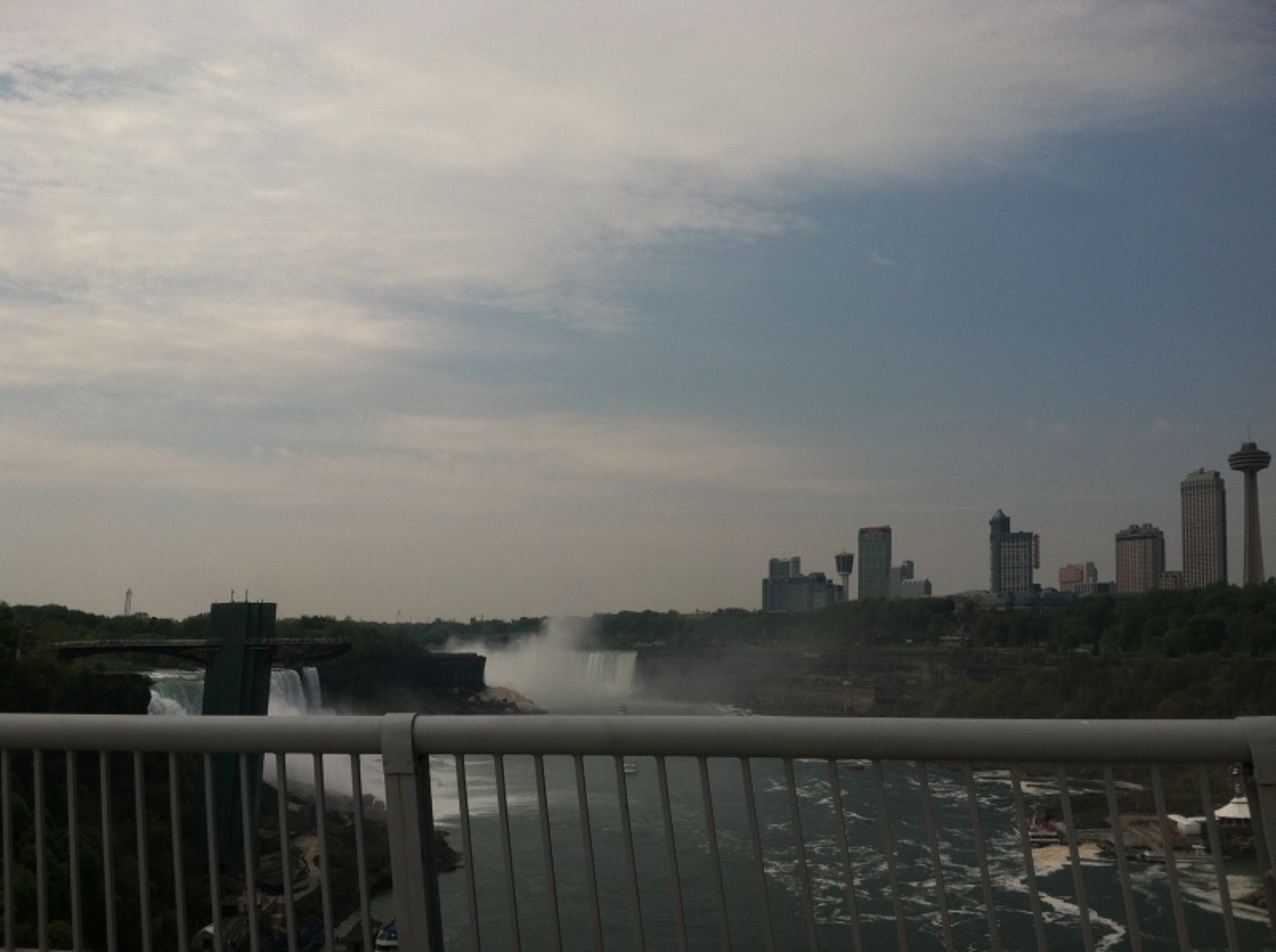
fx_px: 1288
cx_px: 638
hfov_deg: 52.7
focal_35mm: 35
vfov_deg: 40.6
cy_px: 476
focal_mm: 3.85
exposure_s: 1/2727
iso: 80
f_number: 2.8
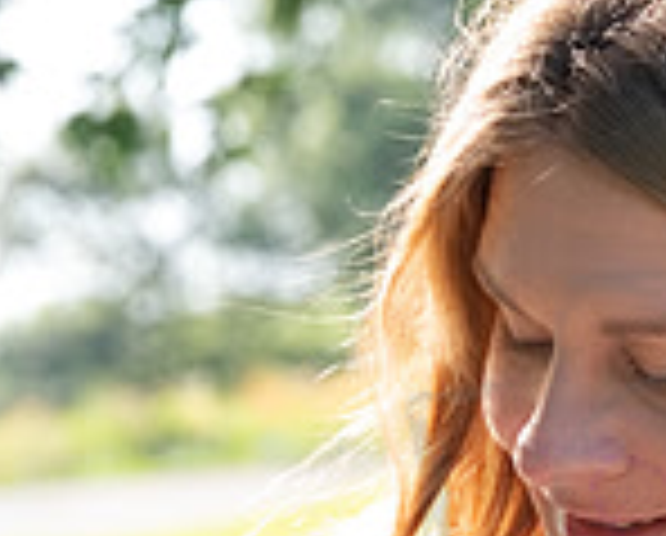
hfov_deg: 6.9
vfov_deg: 5.5
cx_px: 702
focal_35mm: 279
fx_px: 5510
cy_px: 1040
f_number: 5.6
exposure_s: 1/320
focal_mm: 76
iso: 400
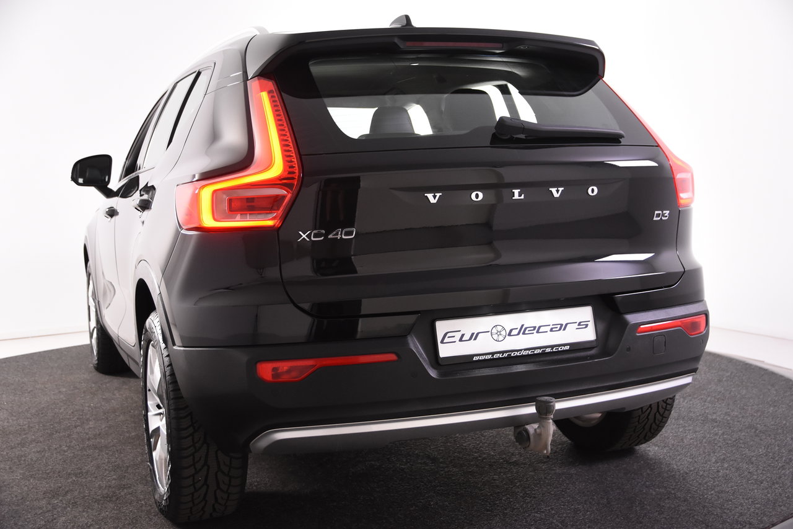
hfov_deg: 46.4
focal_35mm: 42
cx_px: 396
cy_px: 264
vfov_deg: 31.9
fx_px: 925
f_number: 4
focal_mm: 28
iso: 1600
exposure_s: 1/60
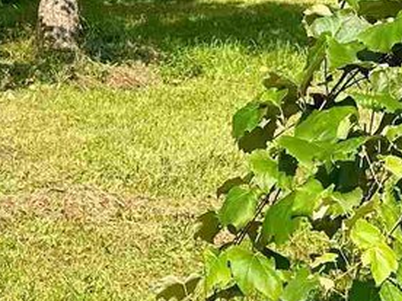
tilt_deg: -2.1
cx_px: 149
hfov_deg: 14.2
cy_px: -131
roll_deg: -3.6
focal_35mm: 139
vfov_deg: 10.4
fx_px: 1614
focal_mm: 6.86
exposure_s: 1/2882
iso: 80
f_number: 1.78
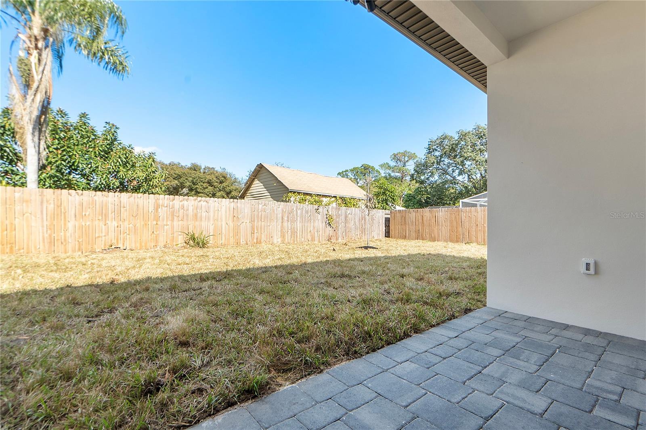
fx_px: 269
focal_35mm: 15
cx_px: 323
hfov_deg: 100.4
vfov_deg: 77.3
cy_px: 215
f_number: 11
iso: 160
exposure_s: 1/100
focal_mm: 10
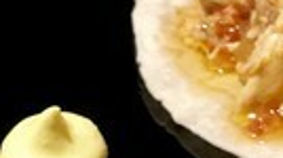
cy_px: 213
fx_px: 1904
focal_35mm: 254
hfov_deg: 8.3
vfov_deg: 4.7
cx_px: 473
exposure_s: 1/17
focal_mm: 6
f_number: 2.4
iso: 160
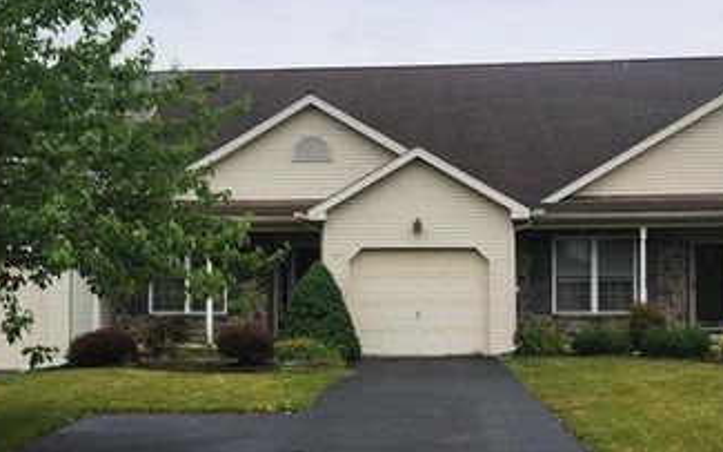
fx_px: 985
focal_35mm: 50
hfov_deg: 40.2
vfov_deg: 25.8
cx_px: 314
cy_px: 271
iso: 20
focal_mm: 5.4
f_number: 1.8
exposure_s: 1/494
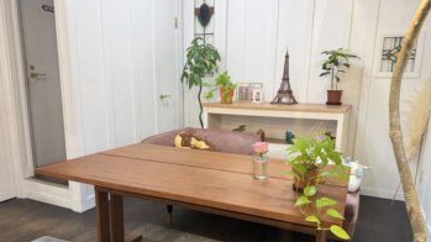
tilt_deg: -13.1
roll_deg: -0.5
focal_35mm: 27
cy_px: 152
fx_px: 308
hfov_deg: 69.9
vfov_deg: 42.5
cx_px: 216
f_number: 1.78
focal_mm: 6.76
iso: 160
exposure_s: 1/60
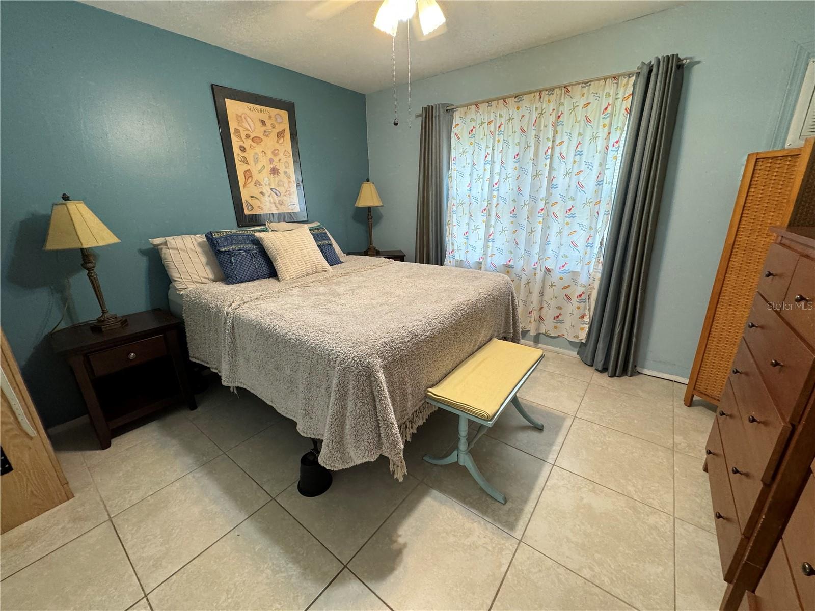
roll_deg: +1.5
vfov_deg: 85.7
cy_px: 306
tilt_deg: -17.7
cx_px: 408
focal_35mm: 14
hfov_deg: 102.1
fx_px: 330
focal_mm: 2.22
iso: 200
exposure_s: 1/60
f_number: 2.2
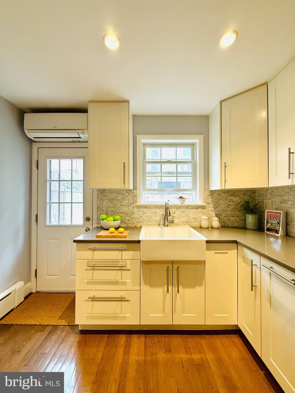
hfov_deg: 85.7
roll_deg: -0.3
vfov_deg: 102.1
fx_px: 159
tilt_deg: +0.9
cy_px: 196
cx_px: 148
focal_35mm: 14
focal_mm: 2.22
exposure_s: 1/120
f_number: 2.2
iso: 200
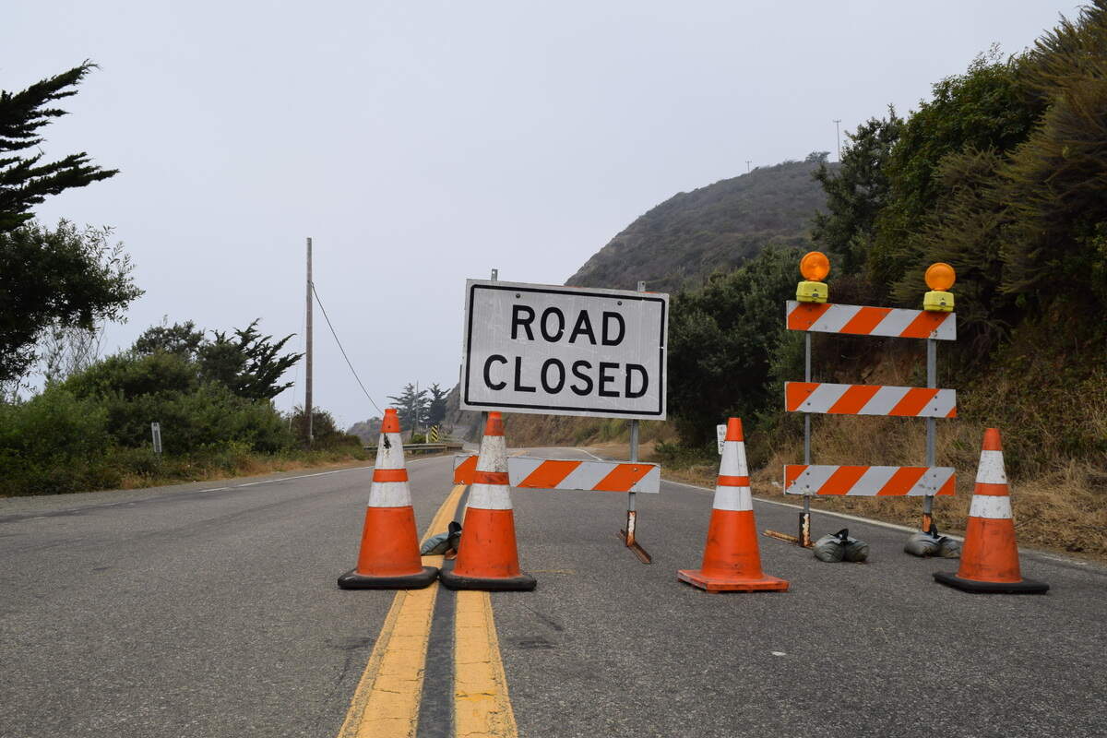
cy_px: 369
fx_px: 830
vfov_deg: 47.9
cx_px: 554
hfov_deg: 67.4
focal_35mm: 27
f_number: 10
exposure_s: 1/400
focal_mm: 18
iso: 200
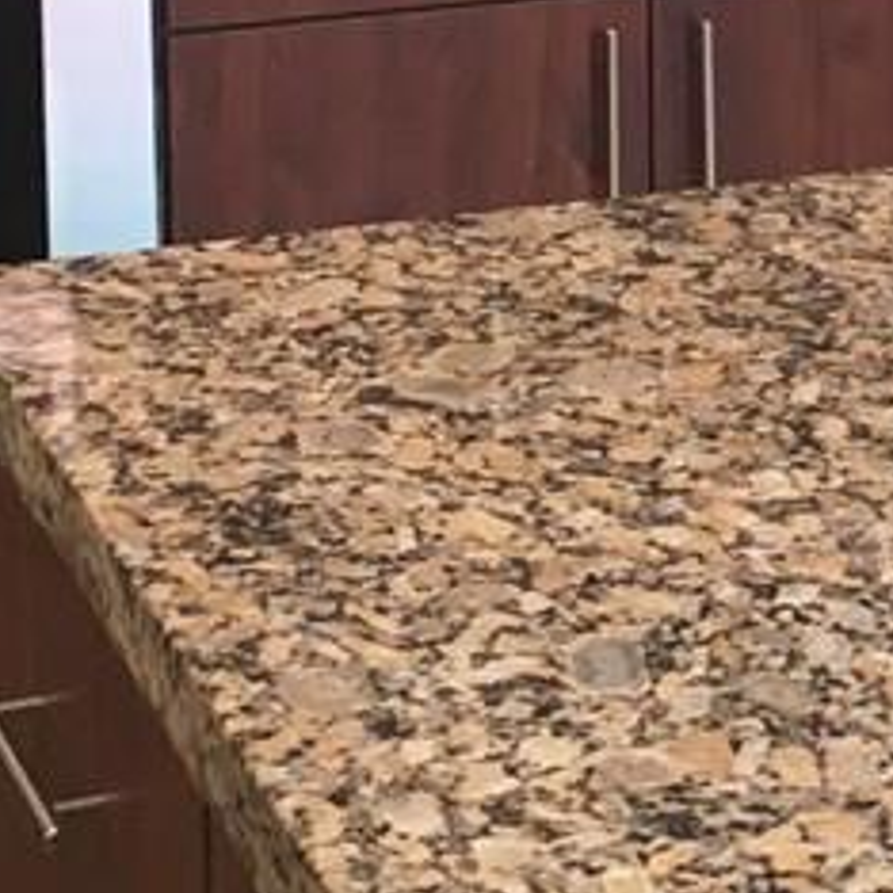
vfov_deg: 9.8
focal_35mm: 175
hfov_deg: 9.7
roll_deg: -0.9
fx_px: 5108
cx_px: 1401
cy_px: -328
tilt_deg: -9.1
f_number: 2.2
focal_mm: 4.15
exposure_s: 1/30
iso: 50
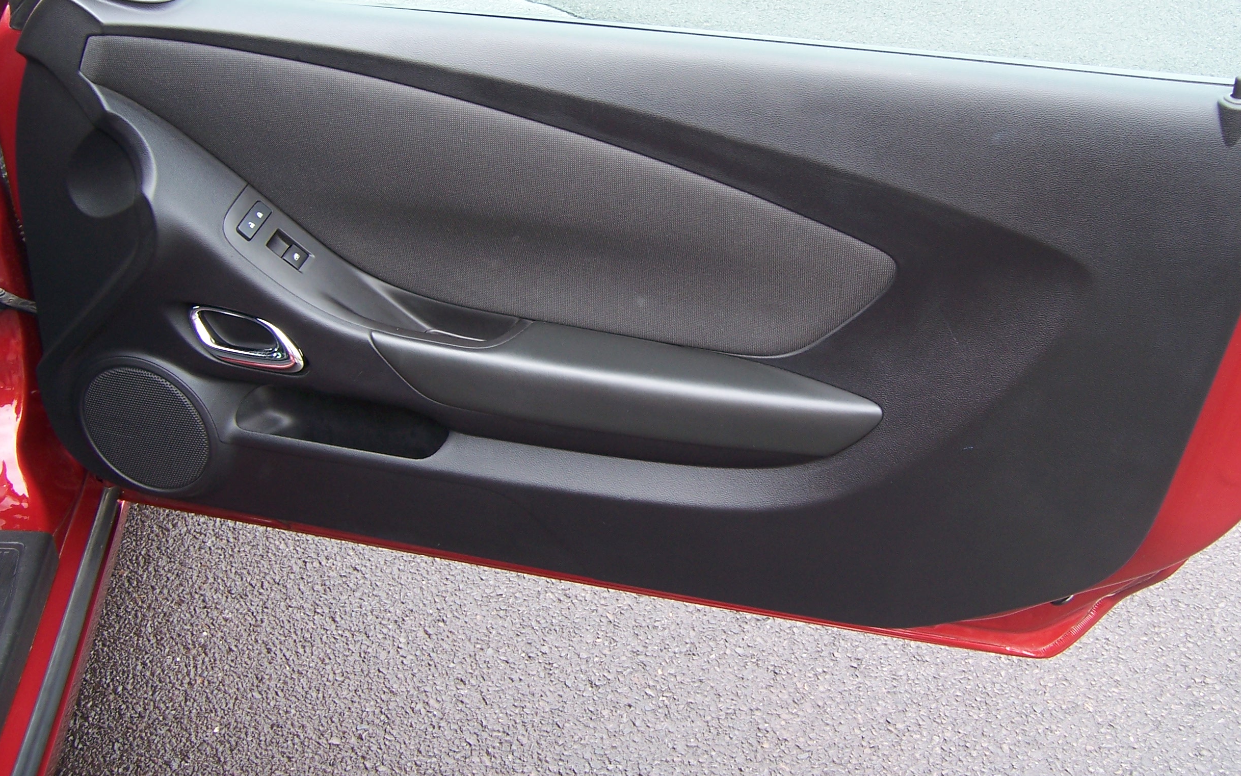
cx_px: 655
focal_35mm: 37
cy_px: 297
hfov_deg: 52.7
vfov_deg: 34.3
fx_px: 1251
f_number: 3.4
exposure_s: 1/45
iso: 80
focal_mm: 5.5
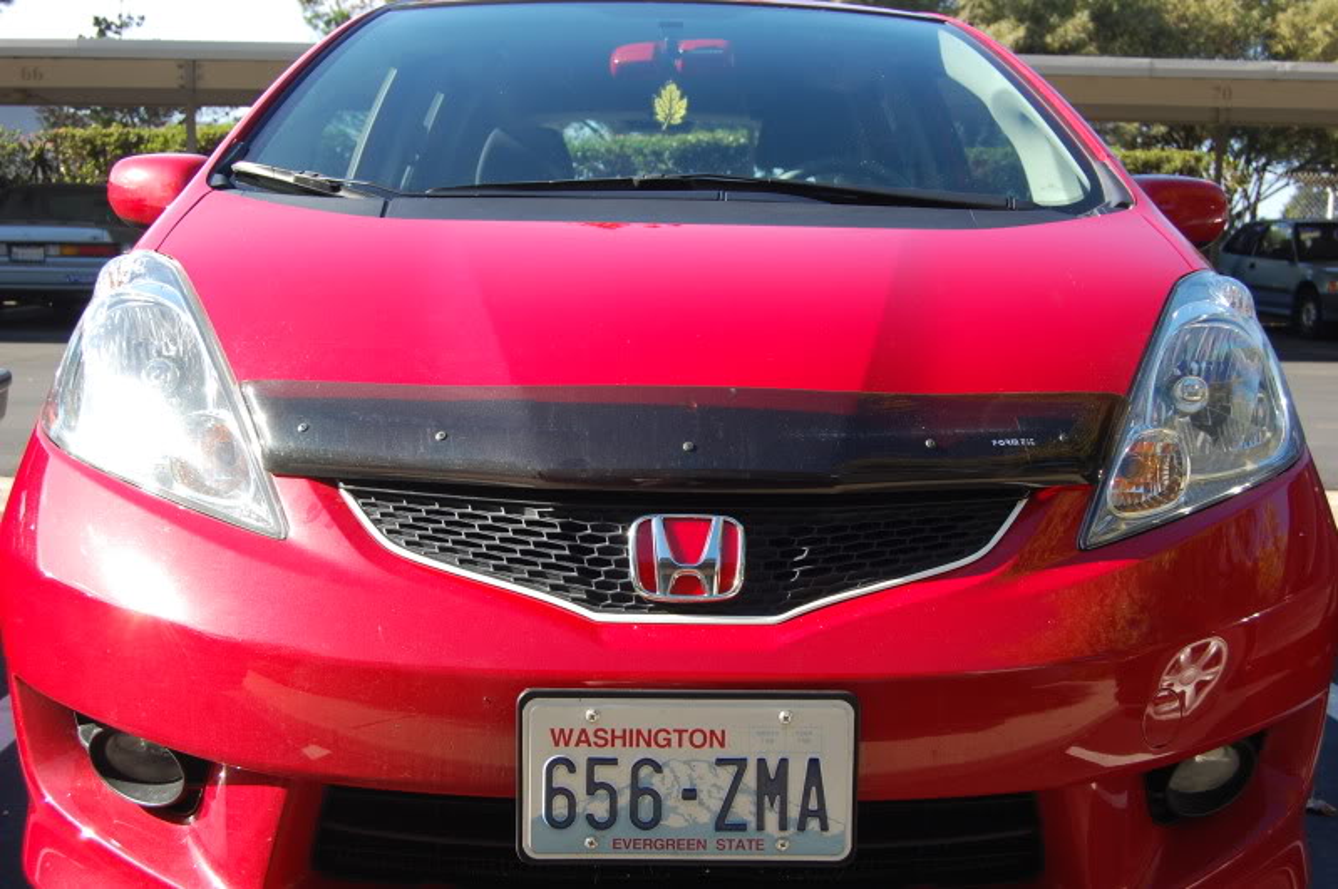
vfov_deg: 29.8
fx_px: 1671
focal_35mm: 45
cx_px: 669
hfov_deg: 43.6
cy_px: 444
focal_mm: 30
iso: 200
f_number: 6.3
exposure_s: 1/160
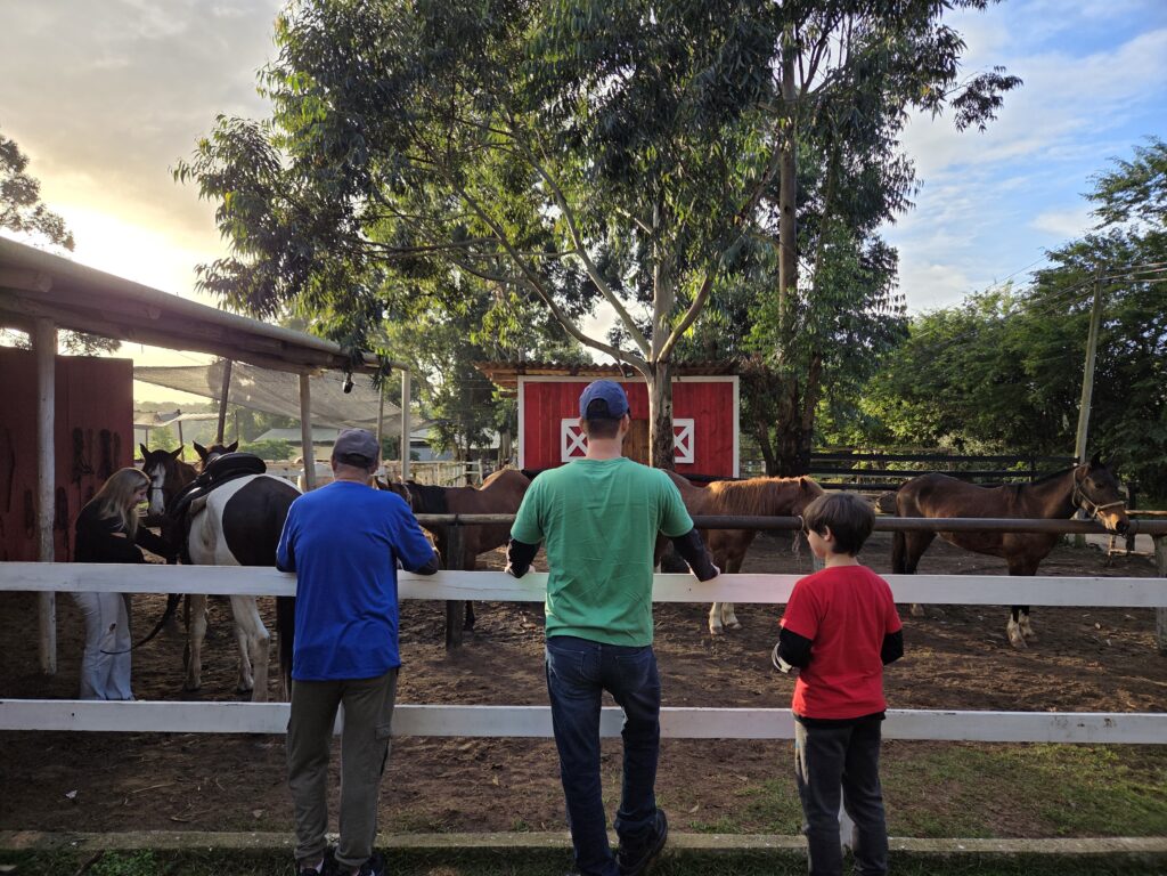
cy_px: 438
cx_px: 584
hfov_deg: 73.9
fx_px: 775
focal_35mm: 23
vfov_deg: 58.9
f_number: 1.8
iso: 80
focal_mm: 5.4
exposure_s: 1/1849
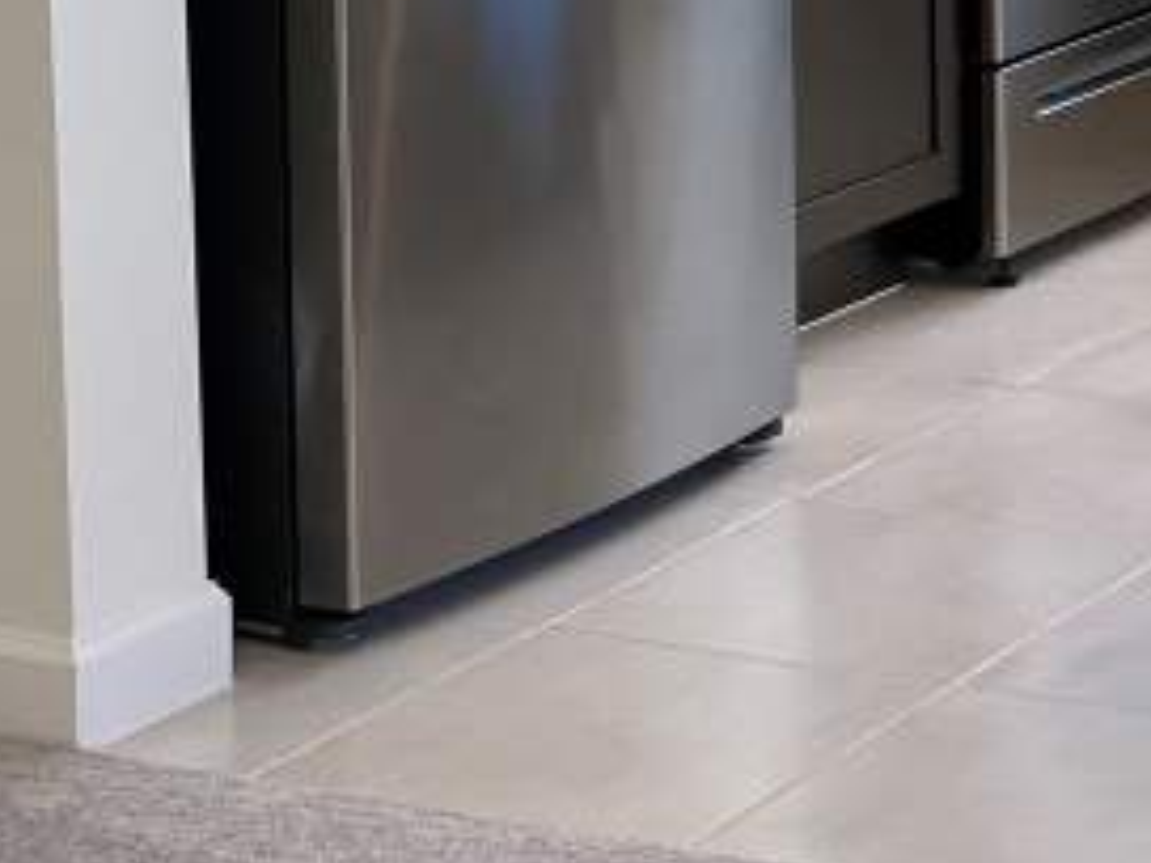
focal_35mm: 153
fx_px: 5087
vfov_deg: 9.5
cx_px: 1523
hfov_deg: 12.5
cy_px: -360
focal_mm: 6
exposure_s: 1/120
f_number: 2
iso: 50
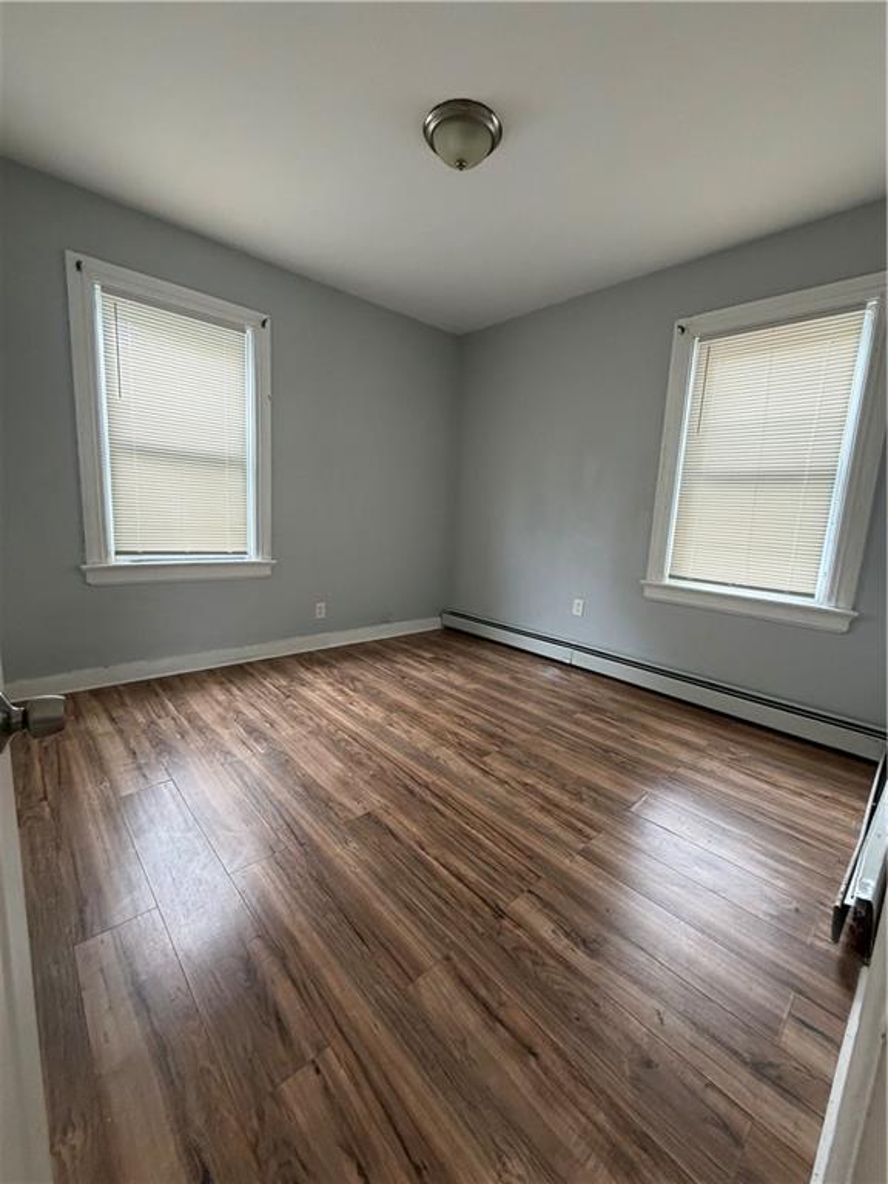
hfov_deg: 85.7
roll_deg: -3.0
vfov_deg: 102.1
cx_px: 444
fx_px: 479
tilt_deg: -8.1
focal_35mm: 14
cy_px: 592
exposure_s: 1/60
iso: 320
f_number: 2.2
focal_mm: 2.22
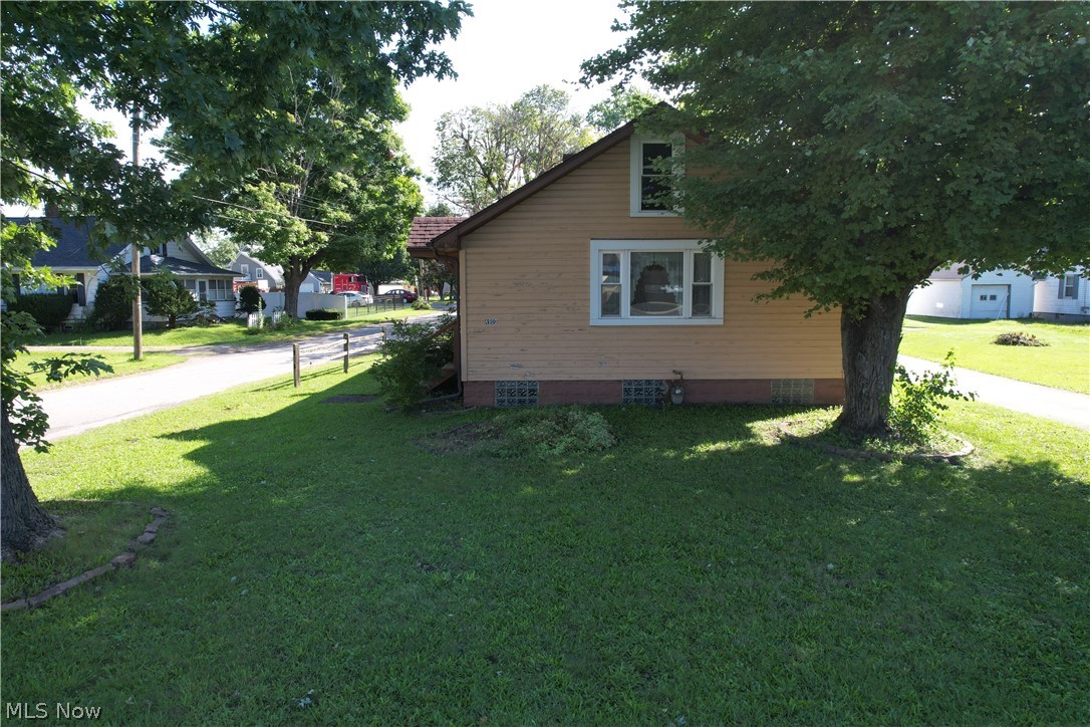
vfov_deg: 57.2
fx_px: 666
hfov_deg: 78.6
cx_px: 545
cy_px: 364
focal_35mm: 22
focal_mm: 8.38
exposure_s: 1/350
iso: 100
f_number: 2.8
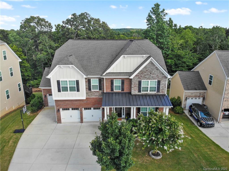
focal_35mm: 24
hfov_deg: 71.6
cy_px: 86
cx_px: 114
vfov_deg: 56.8
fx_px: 159
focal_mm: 4.5
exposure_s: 1/430
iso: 111
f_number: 2.8
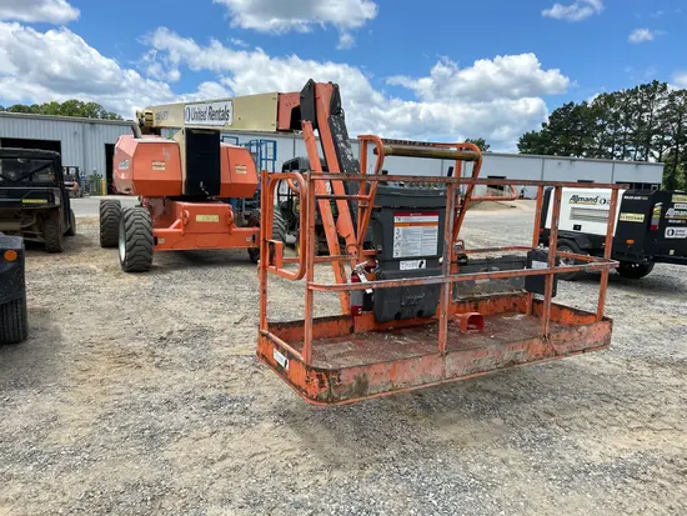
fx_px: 516
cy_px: 258
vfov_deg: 53.1
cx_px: 344
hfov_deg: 67.3
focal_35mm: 26
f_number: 1.5
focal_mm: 5.7
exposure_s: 1/3356
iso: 50
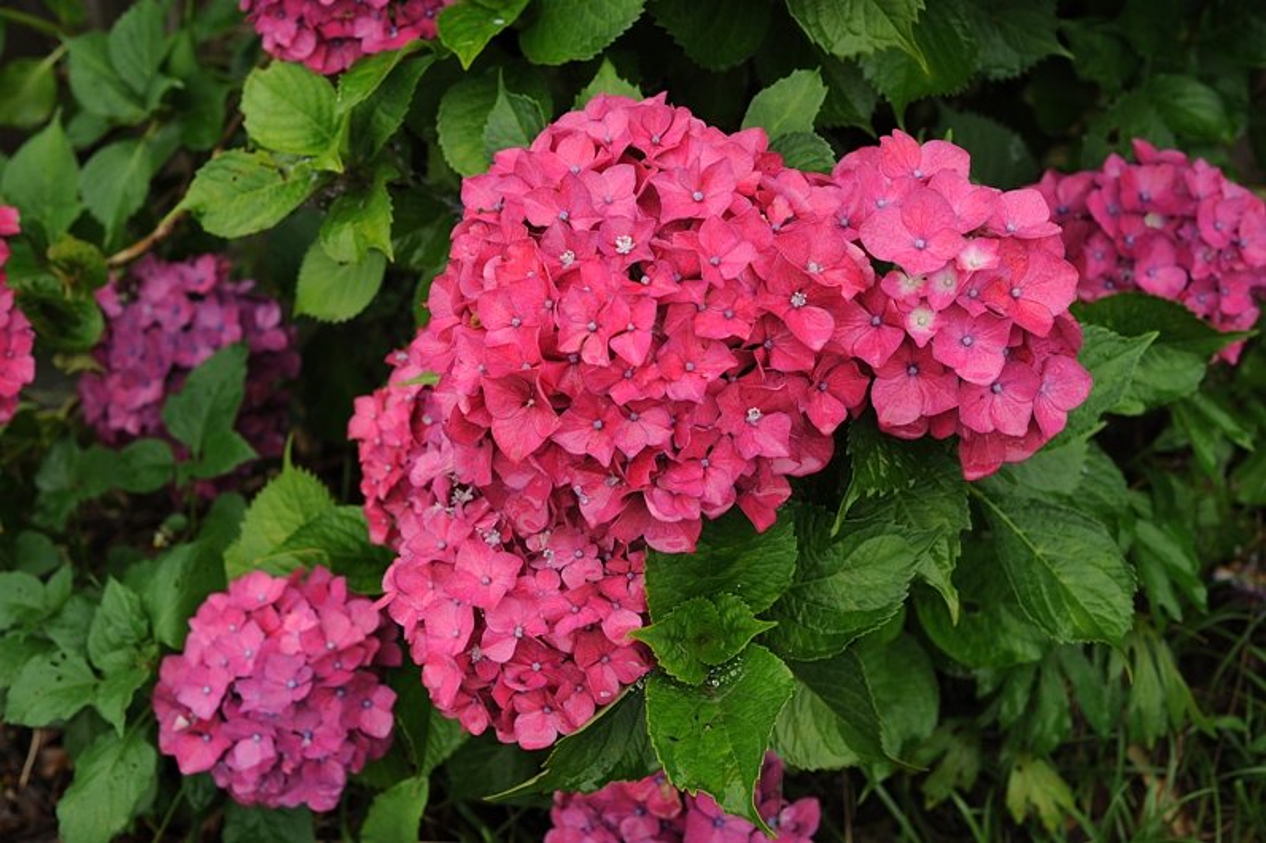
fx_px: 1758
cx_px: 633
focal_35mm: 50
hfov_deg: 39.6
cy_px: 422
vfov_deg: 27.0
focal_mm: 50
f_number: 5.6
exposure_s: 1/500
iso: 400
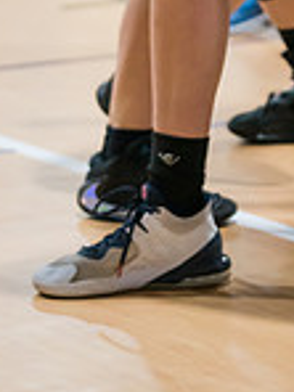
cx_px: 294
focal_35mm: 214
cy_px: -191
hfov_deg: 6.9
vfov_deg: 9.0
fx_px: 2423
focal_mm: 73
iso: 4000
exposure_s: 1/640
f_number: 2.8
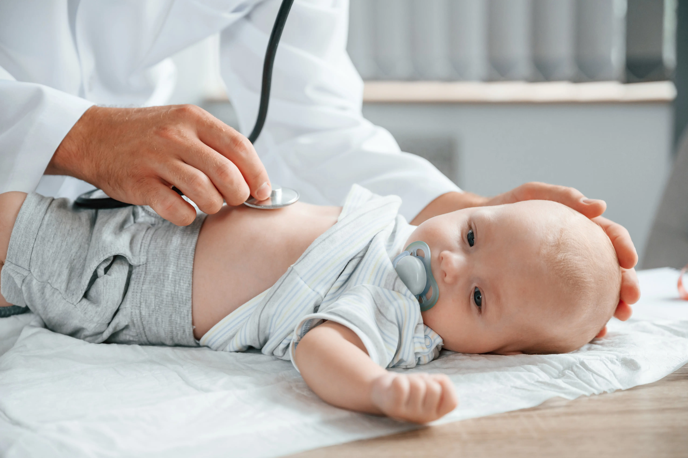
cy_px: 229
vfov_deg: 19.4
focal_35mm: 70
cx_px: 344
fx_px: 1337
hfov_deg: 28.9
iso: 1000
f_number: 3.5
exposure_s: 1/500
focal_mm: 70
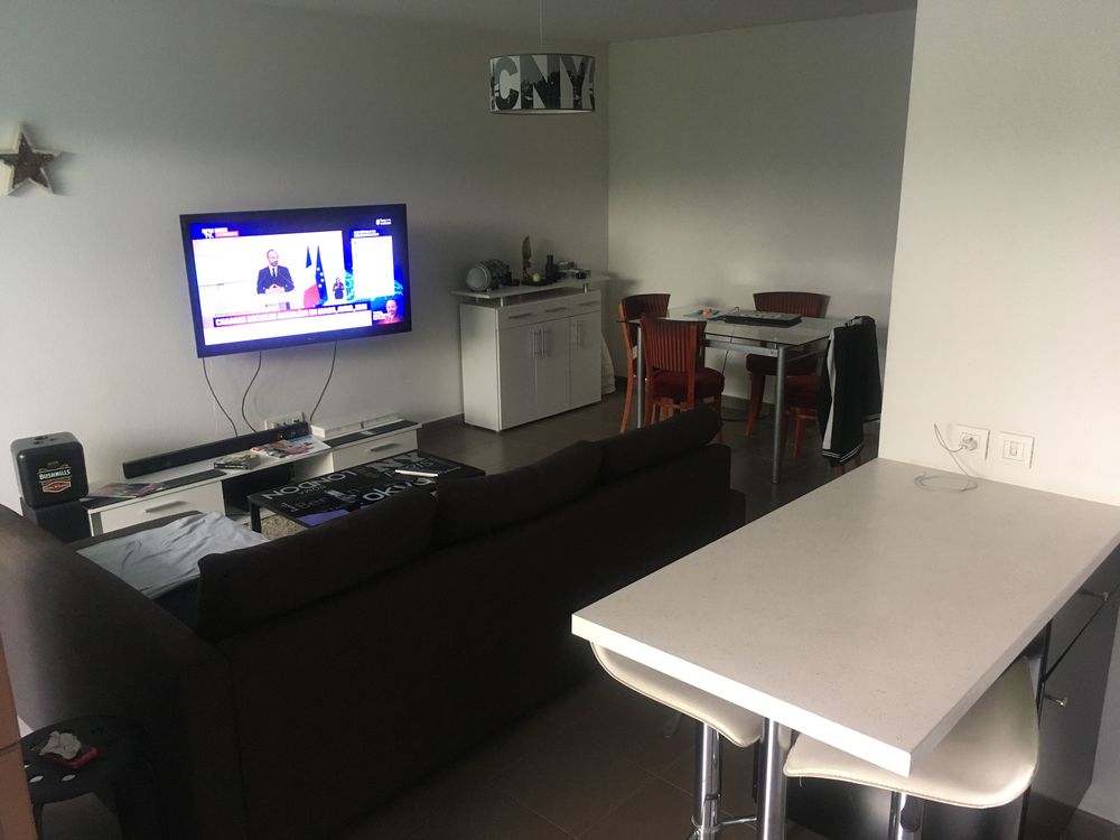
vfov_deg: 48.2
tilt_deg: -16.0
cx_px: 560
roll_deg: +0.7
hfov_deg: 61.7
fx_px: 938
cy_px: 420
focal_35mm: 29
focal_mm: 4.15
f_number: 2.2
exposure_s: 1/33
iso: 200
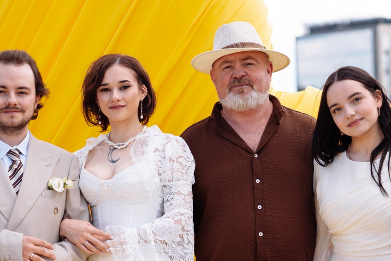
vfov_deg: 9.0
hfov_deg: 13.6
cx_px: 193
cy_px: 261
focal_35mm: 151
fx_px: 1640
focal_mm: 50
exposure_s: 1/1250
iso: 125
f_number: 2
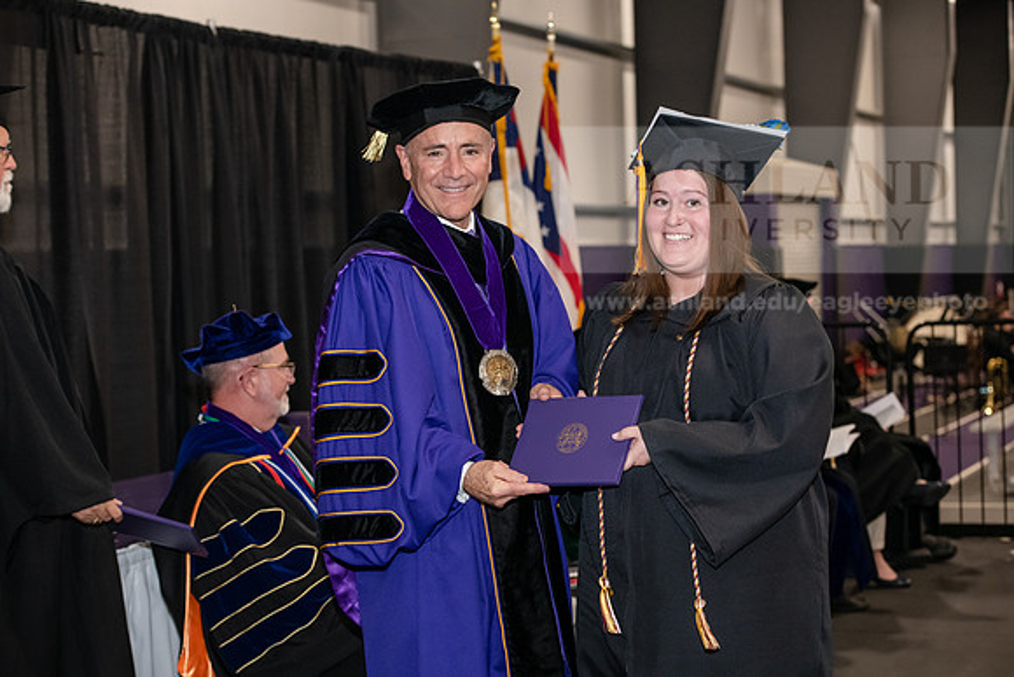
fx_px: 1972
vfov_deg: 19.5
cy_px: 338
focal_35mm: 70
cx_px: 507
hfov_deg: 28.8
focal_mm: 70
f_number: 5
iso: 2500
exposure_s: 1/200
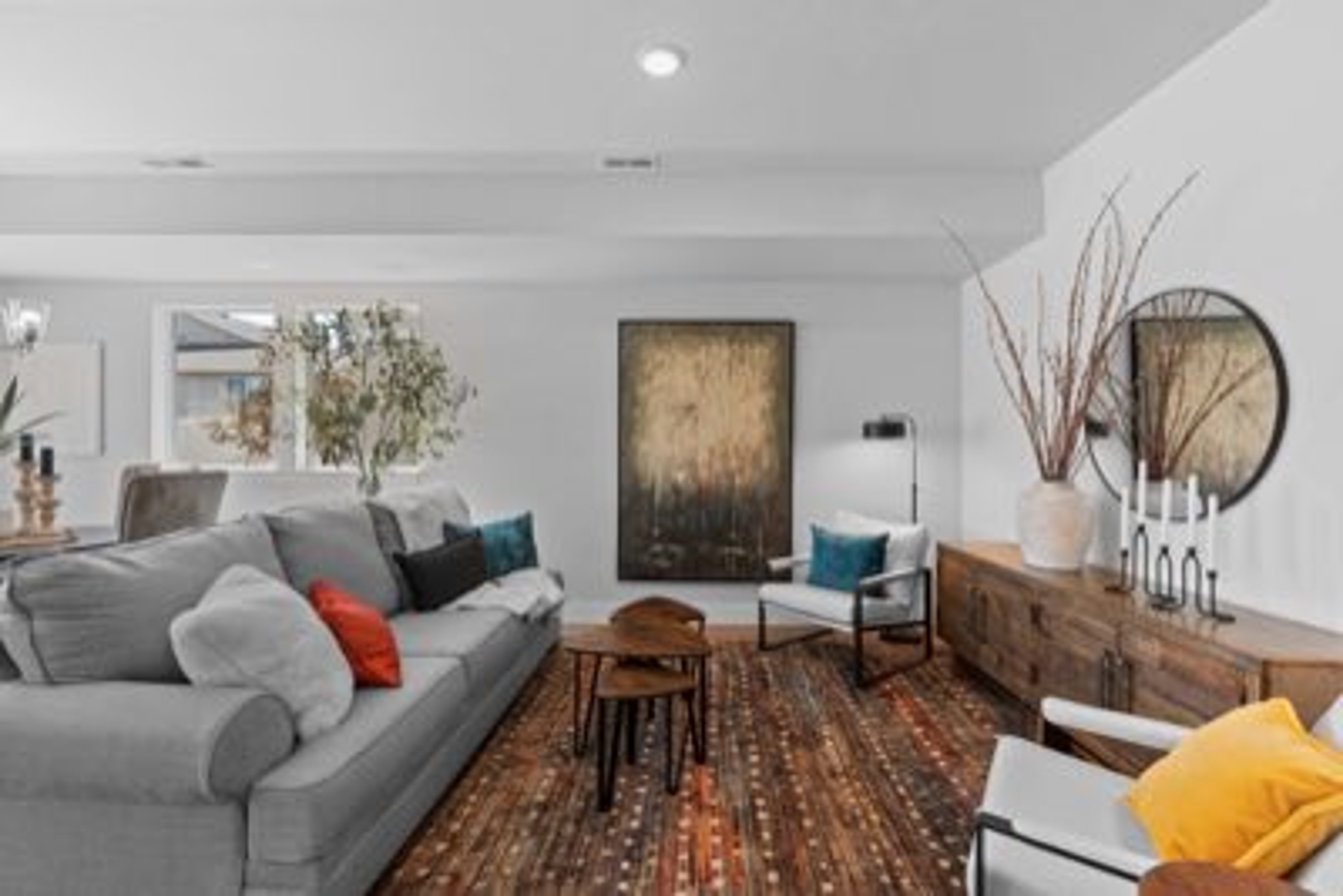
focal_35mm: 15
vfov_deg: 77.4
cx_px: 672
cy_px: 448
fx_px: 560
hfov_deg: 100.4
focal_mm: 15
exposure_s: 1/8
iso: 200
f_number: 7.1
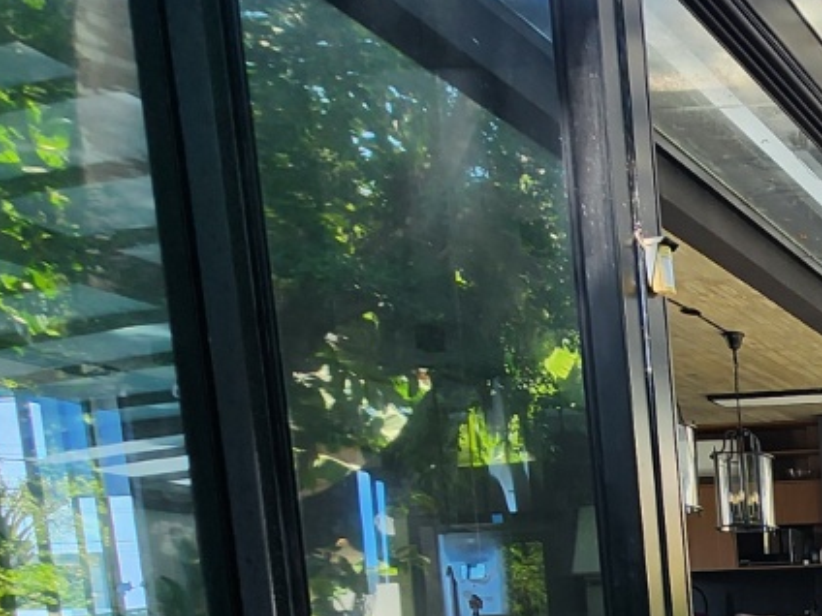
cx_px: 1154
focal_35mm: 46
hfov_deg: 29.7
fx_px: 1092
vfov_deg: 26.4
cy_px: 818
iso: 50
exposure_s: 1/120
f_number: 2.2
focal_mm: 2.2
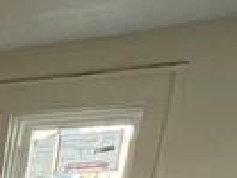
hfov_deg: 15.4
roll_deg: -1.6
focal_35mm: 100
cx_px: -246
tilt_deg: -26.0
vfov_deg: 10.2
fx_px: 685
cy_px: 555
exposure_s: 1/99
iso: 125
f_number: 1.8
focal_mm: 1.57
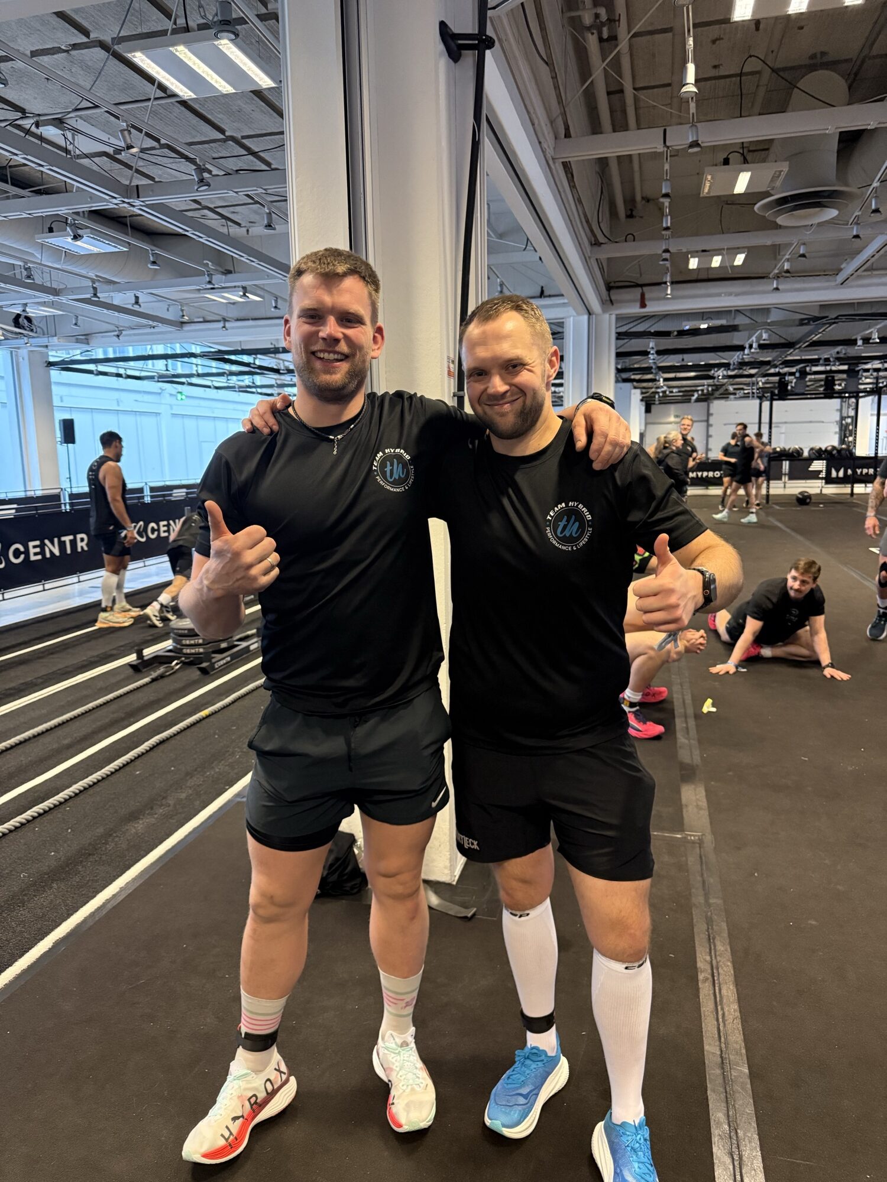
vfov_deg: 71.6
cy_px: 591
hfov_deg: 56.8
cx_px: 444
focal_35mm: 24
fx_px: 820
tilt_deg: -9.3
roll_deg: +1.0
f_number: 1.78
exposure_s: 1/45
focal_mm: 6.76
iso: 800
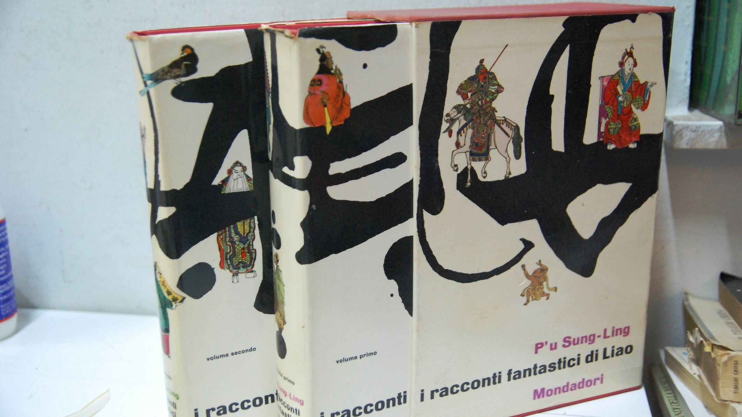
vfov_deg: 28.0
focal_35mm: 43
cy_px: 230
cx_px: 371
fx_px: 837
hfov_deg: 47.8
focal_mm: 27
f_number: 4
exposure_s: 1/60
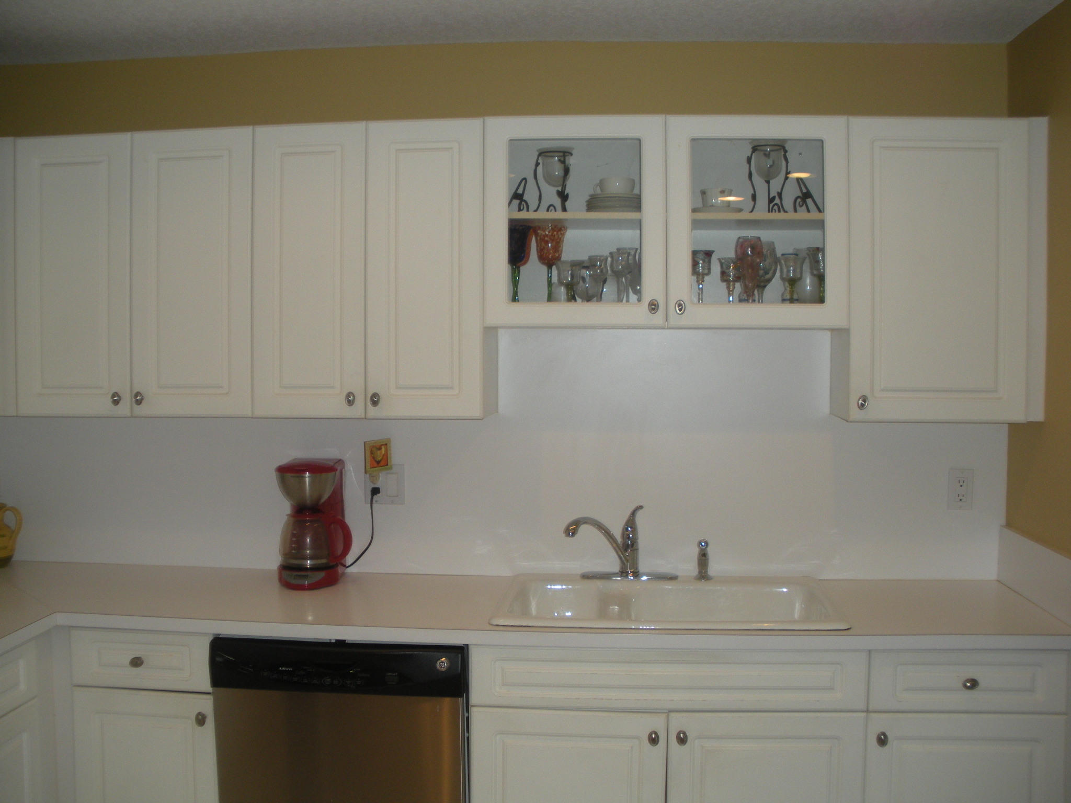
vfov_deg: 39.7
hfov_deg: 51.4
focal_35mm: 36
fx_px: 1114
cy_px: 402
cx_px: 536
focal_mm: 6.3
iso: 95
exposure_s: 1/35.1
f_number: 3.5
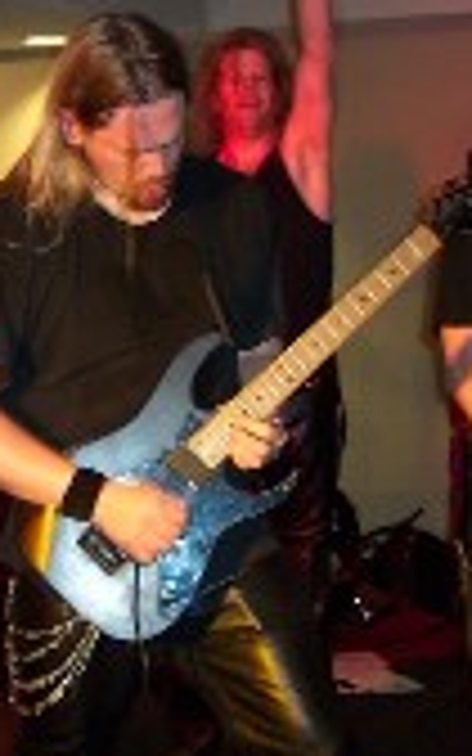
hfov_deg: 14.2
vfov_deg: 22.5
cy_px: 412
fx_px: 1894
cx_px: 265
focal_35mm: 92
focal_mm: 8
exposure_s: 1/30
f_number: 2.8
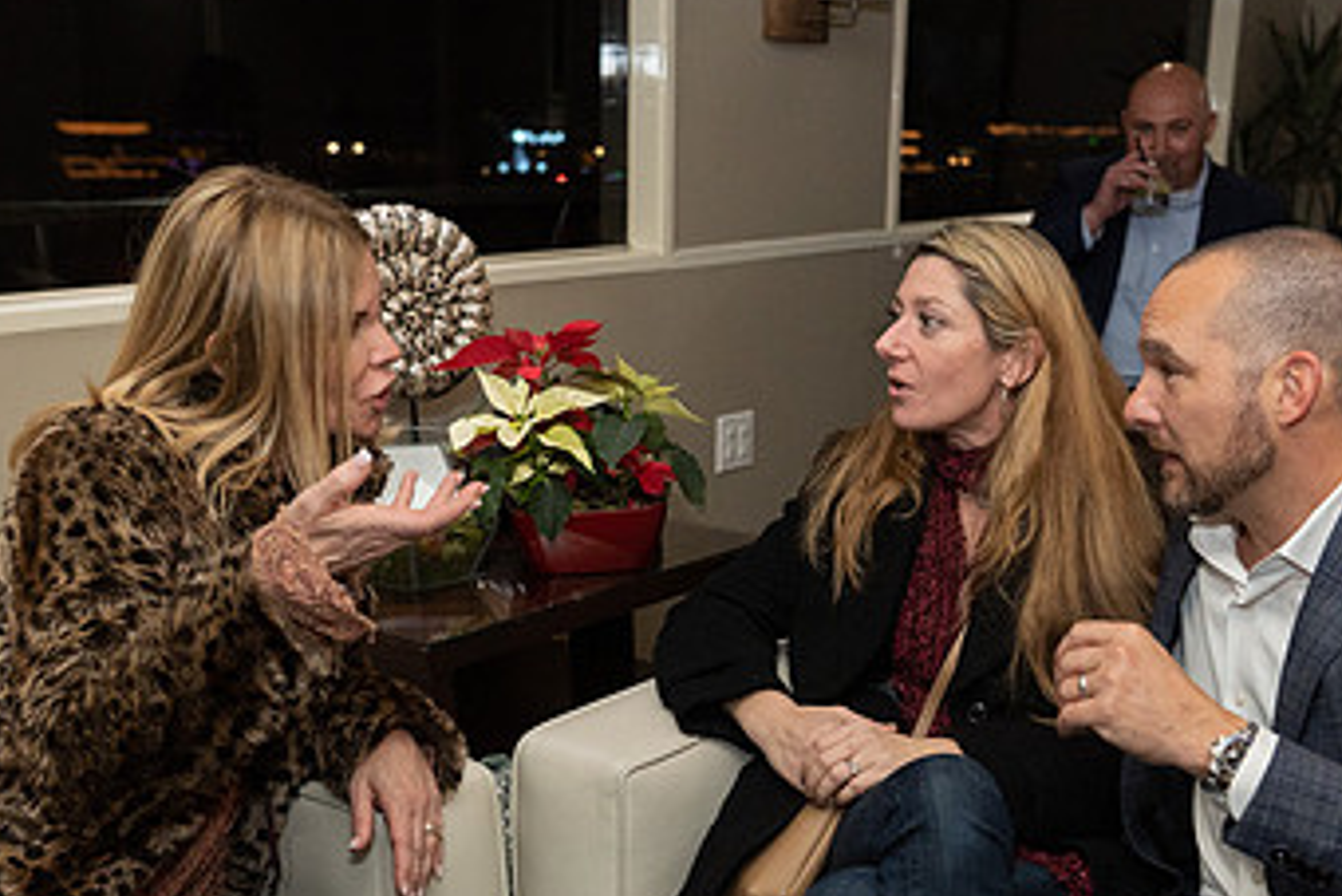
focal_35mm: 41
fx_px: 1529
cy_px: 641
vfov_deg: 32.2
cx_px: 782
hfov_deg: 47.2
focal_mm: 24
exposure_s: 1/160
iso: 2500
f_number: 2.8
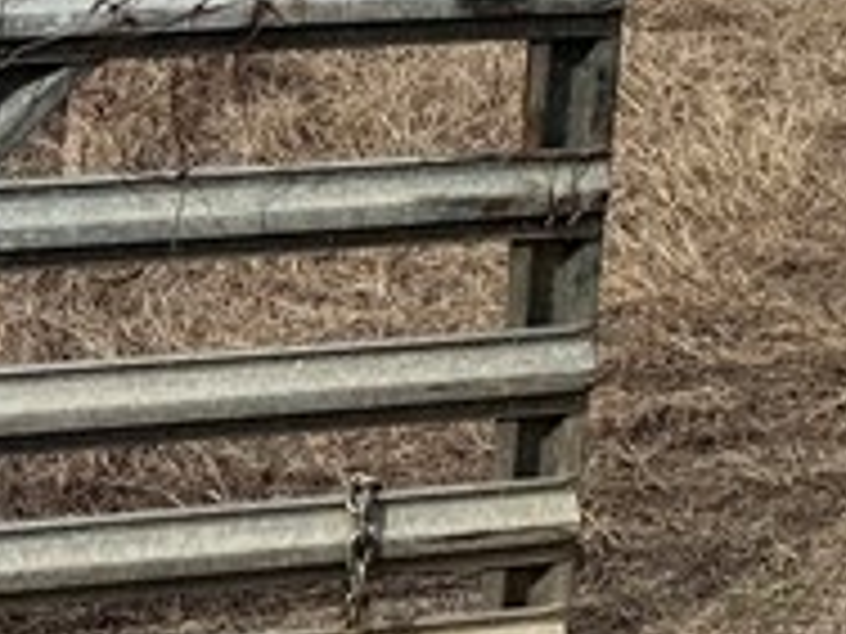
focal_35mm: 131
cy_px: -931
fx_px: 3202
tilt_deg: +5.3
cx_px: 814
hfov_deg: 14.8
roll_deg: -1.7
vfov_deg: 9.8
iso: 80
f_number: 1.78
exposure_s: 1/6410
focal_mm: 6.76
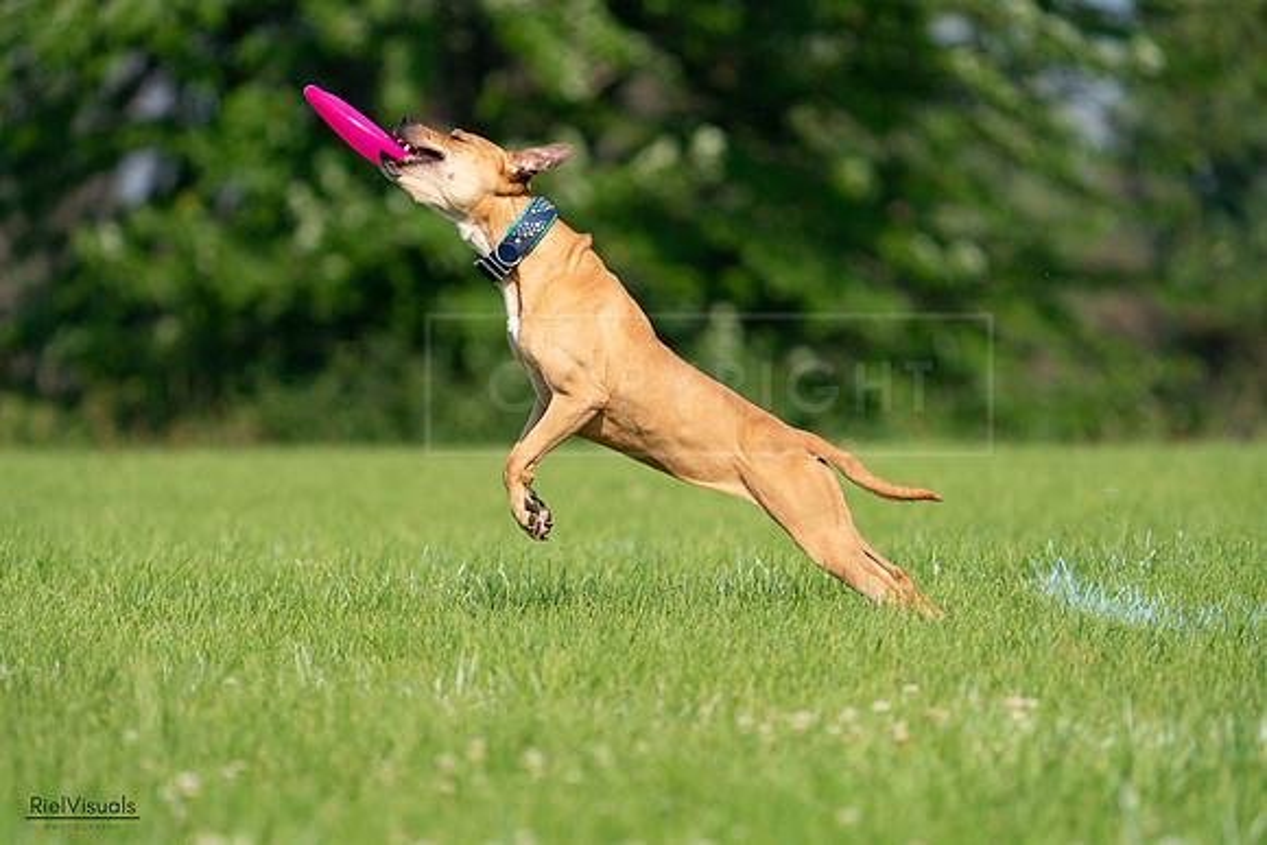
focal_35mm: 374
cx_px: 634
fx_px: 13165
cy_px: 422
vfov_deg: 3.7
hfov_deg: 5.5
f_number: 6.3
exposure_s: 1/4000
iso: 800
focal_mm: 374
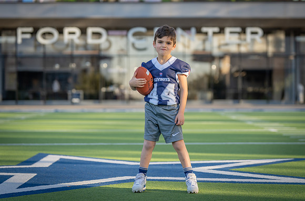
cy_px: 90
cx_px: 167
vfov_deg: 12.0
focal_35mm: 114
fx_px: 961
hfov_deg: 18.0
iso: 100
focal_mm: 102
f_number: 2.8
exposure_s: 1/400
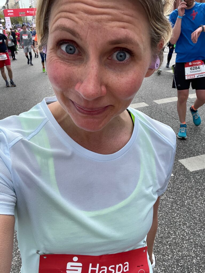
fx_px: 237
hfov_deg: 46.8
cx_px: 102
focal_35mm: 30
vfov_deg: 60.0
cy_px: 136
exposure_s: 1/188
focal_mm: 2.71
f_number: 2.2
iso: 25
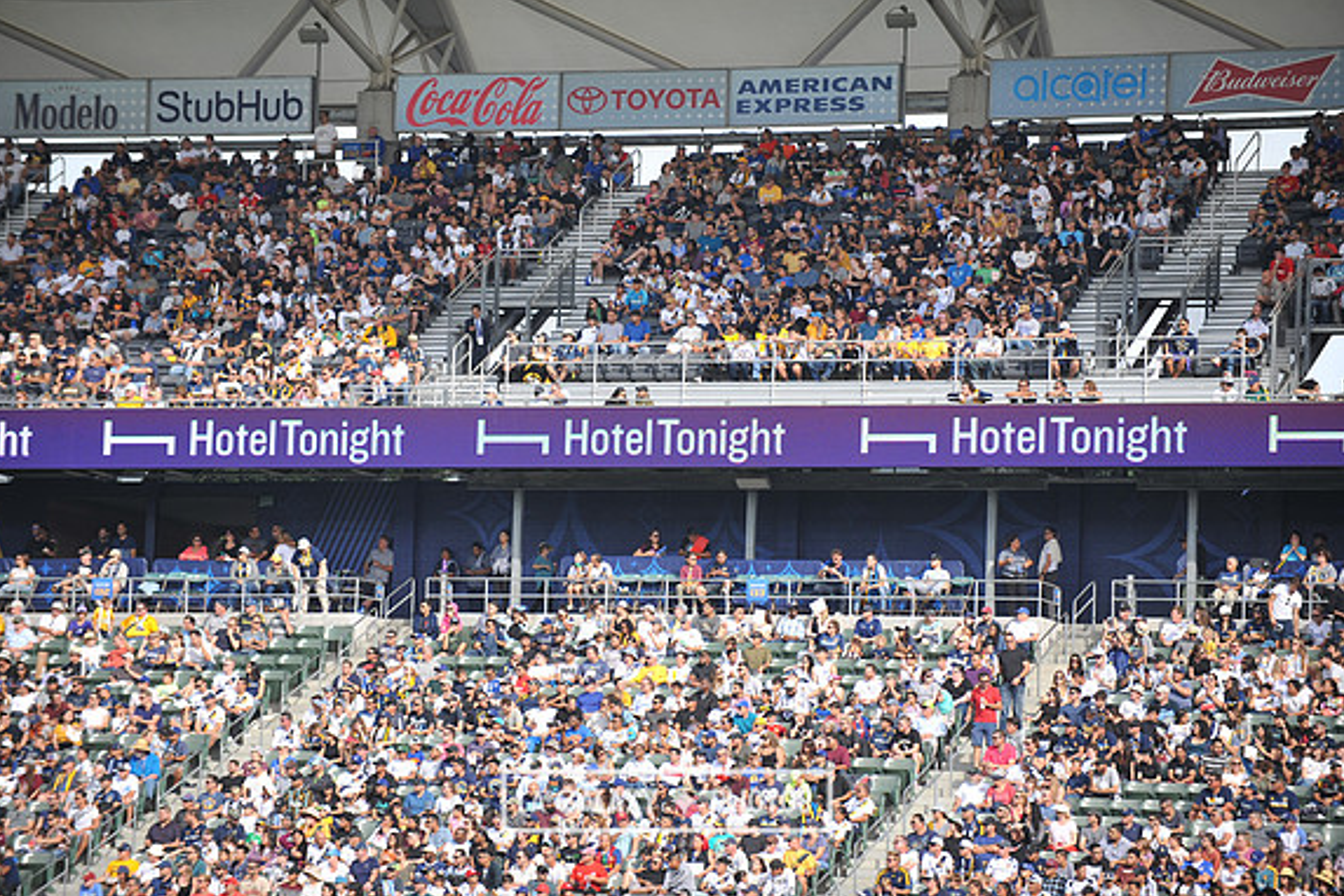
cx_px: 666
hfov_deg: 11.9
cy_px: 448
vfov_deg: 8.0
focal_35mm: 172
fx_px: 6421
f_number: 3.2
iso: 250
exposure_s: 1/1250
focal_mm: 170
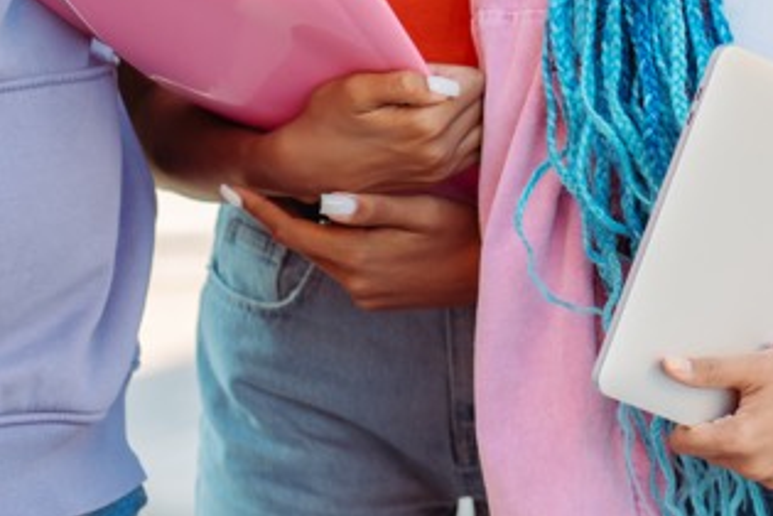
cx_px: 591
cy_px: -219
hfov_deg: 8.5
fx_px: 5217
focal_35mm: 243
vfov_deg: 5.6
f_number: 2.8
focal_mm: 85
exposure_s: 1/250
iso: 200
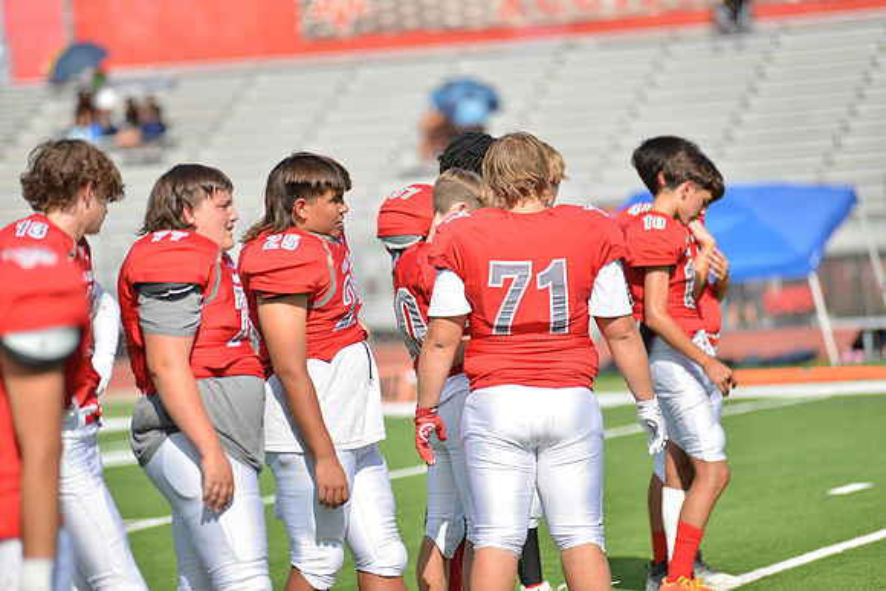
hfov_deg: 10.3
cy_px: 296
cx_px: 443
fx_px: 4923
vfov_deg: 6.9
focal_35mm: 200
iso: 100
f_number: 2.8
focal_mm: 200
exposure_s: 1/1600
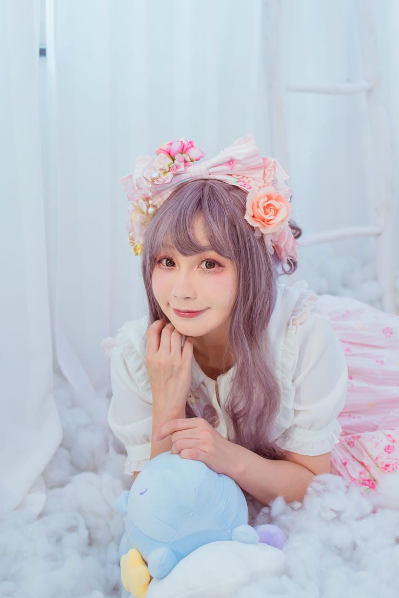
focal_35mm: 54
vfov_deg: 36.6
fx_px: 897
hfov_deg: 25.0
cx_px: 256
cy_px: 218
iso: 250
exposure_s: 1/160
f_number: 2.8
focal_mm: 35
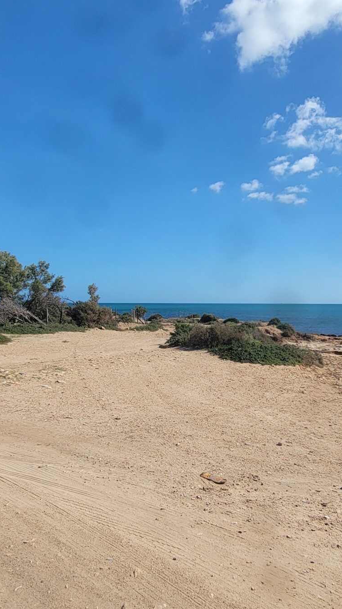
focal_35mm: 27
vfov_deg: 69.8
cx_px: 230
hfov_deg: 42.3
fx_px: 435
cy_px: 326
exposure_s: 1/2715
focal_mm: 2.2
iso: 50
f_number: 2.2
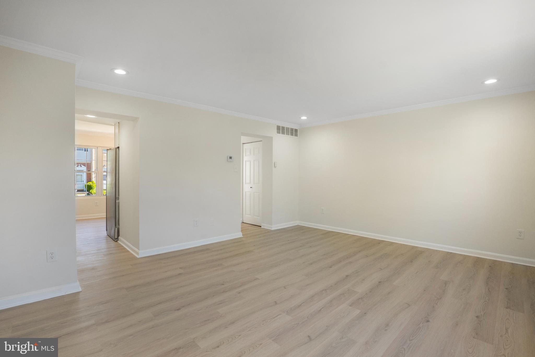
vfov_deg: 73.7
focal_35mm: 16
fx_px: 238
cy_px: 178
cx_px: 268
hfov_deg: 96.7
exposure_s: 1/30
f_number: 8
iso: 250
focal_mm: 10.8
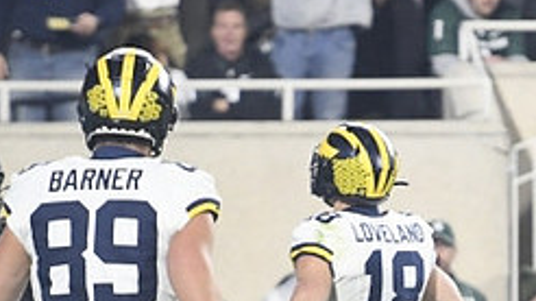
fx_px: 10510
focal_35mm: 740
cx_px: 366
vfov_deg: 1.6
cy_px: 377
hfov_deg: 2.9
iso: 3200
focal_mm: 200
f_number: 2.8
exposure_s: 1/1250
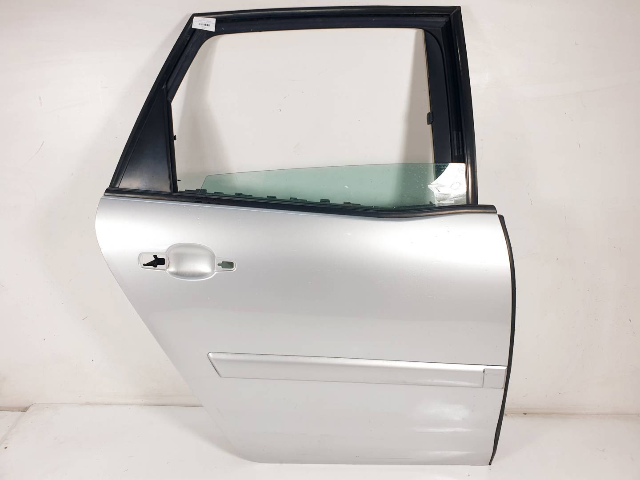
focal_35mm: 26
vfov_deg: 53.1
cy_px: 240
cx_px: 320
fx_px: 481
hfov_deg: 67.3
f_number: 2.4
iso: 50
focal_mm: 4.3
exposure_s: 1/100
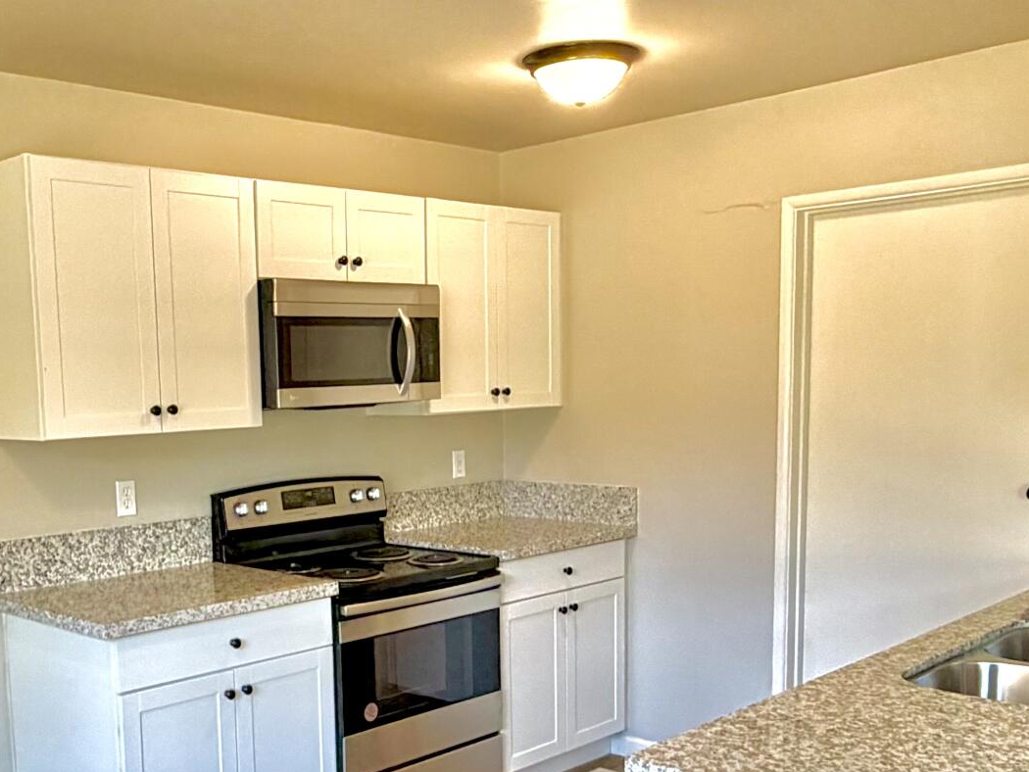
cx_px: 346
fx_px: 1189
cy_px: 538
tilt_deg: -9.1
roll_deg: +2.8
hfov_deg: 46.1
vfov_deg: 35.5
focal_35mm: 40
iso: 200
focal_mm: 2.22
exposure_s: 1/120
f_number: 2.2
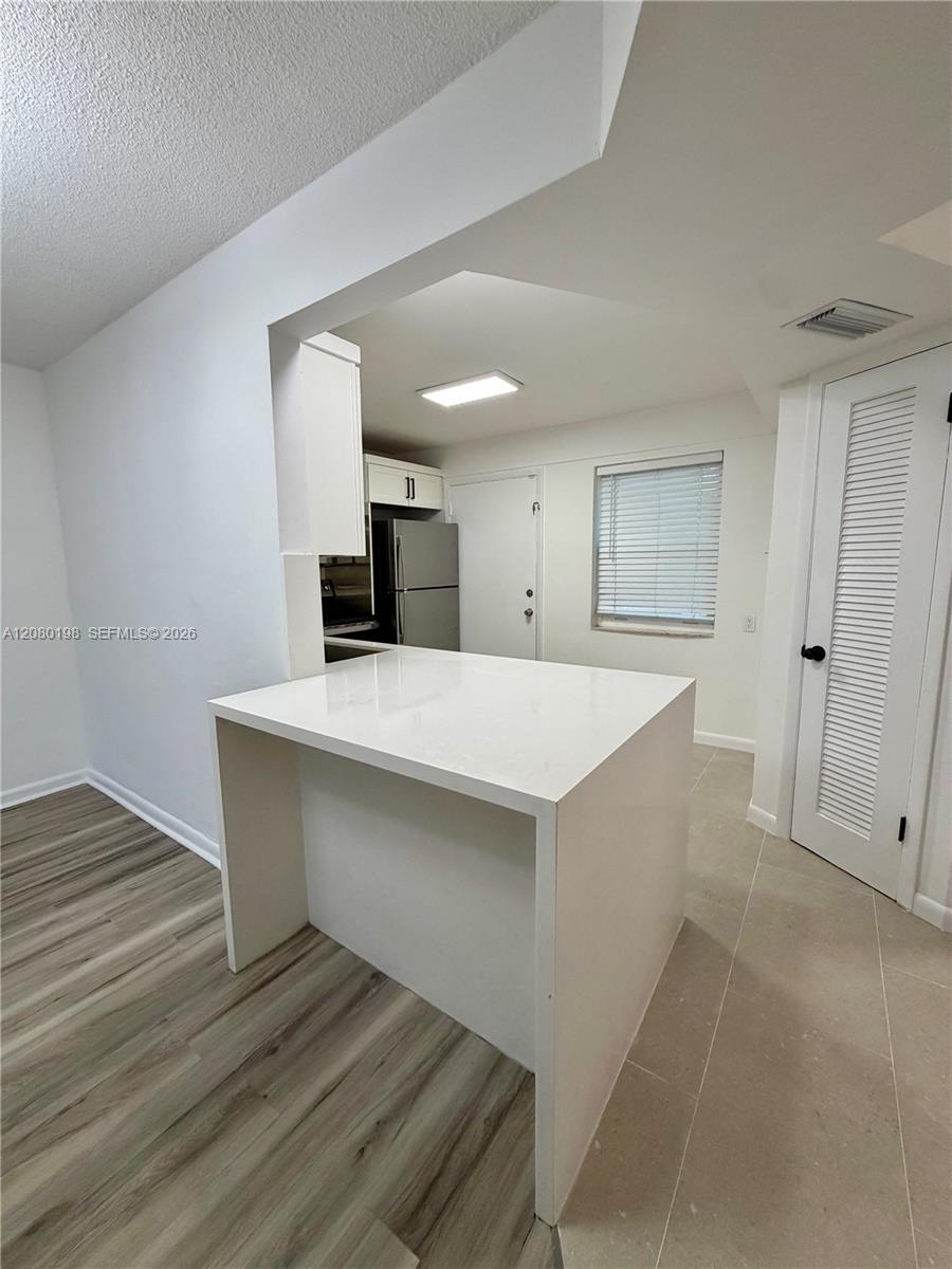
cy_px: 634
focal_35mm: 14
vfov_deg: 102.1
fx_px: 513
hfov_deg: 85.7
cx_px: 476
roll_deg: +1.0
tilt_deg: -8.4
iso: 320
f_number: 2.2
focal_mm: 2.22
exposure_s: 1/120
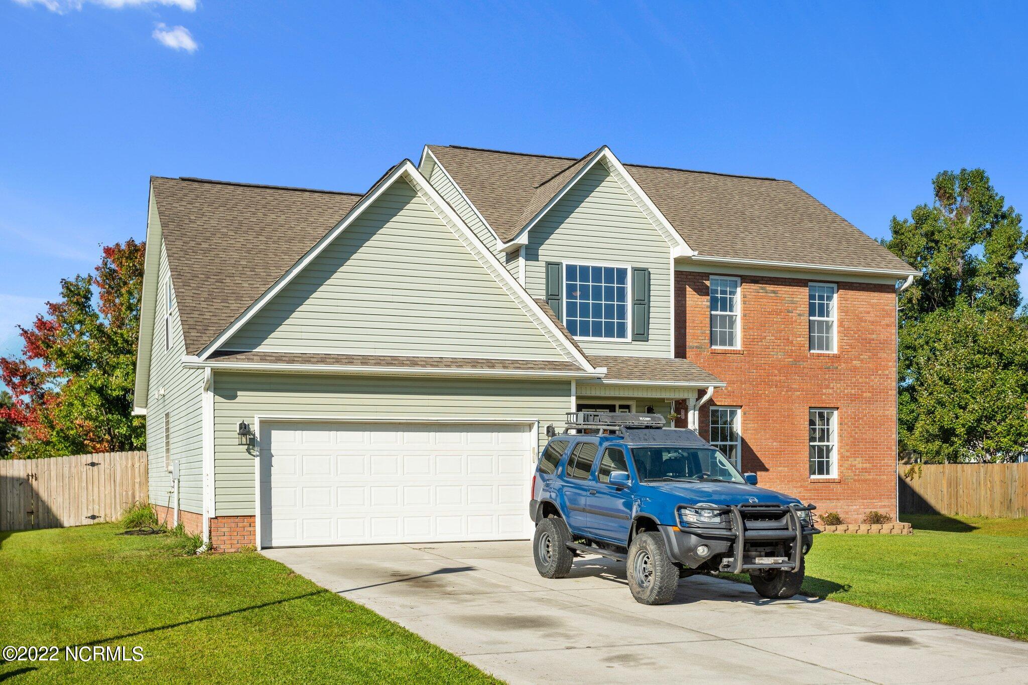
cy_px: 342
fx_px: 1142
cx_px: 514
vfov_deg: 33.4
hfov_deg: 48.5
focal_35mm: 40
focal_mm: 40
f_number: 8
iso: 160
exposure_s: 1/640
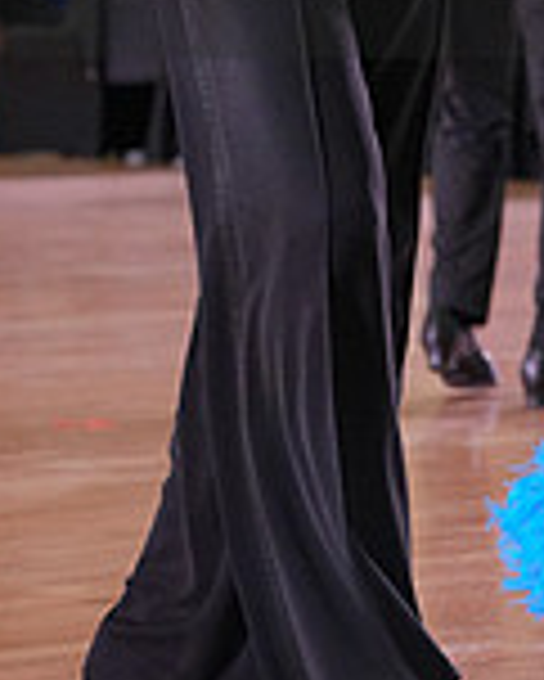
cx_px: 461
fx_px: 5951
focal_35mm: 296
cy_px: -90
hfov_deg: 5.2
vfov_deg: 6.5
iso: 2000
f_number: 4
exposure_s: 1/500
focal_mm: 82
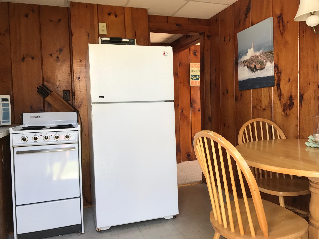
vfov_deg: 49.7
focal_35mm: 28
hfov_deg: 63.4
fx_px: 258
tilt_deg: -3.0
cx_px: 160
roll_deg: +1.4
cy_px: 120
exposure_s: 1/60
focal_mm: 3.99
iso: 25
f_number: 1.8
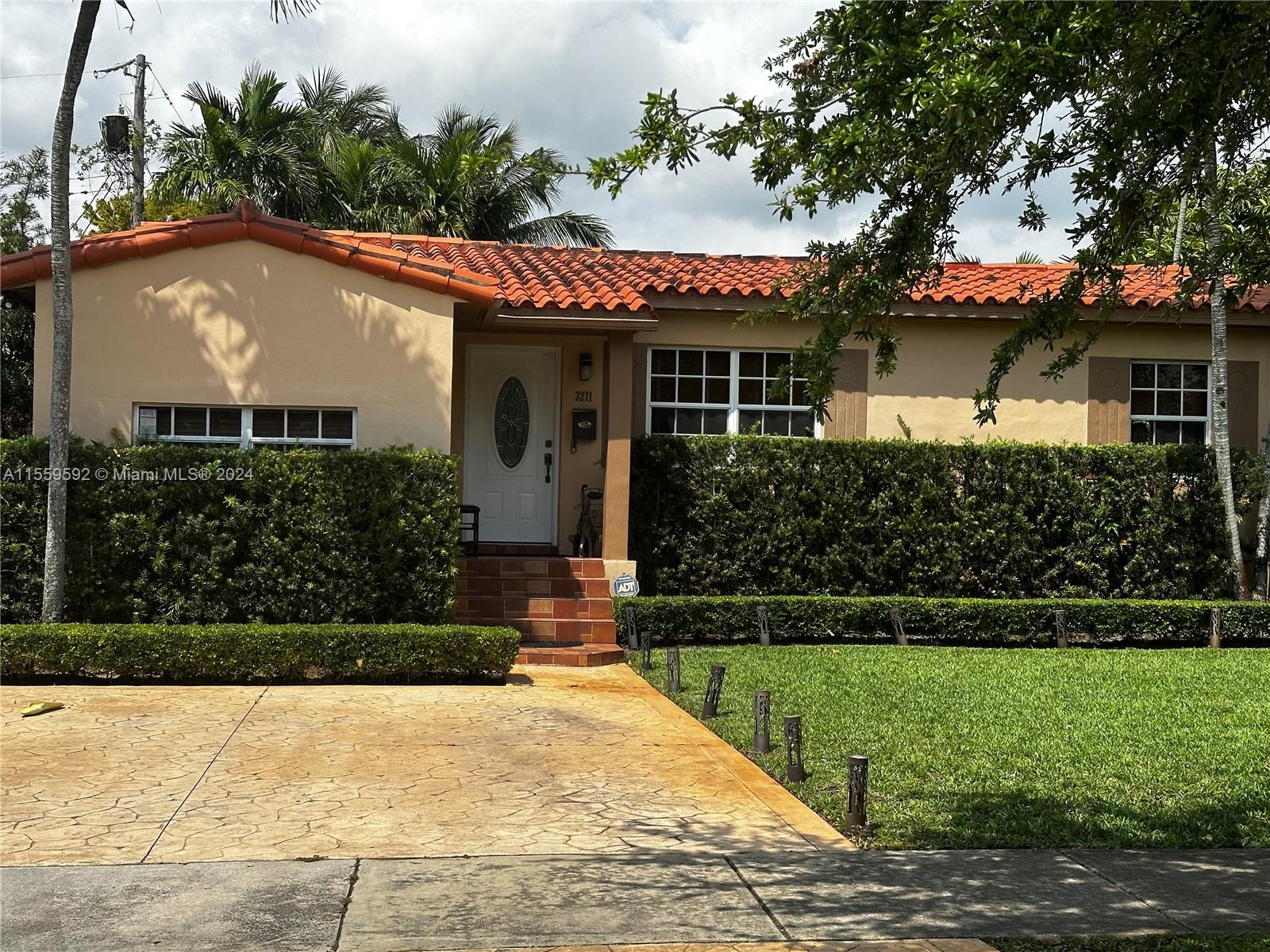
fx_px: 1761
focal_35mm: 48
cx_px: 635
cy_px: 476
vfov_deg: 30.3
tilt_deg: +1.2
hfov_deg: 39.7
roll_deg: -1.4
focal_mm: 6.86
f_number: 1.78
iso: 64
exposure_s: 1/5000
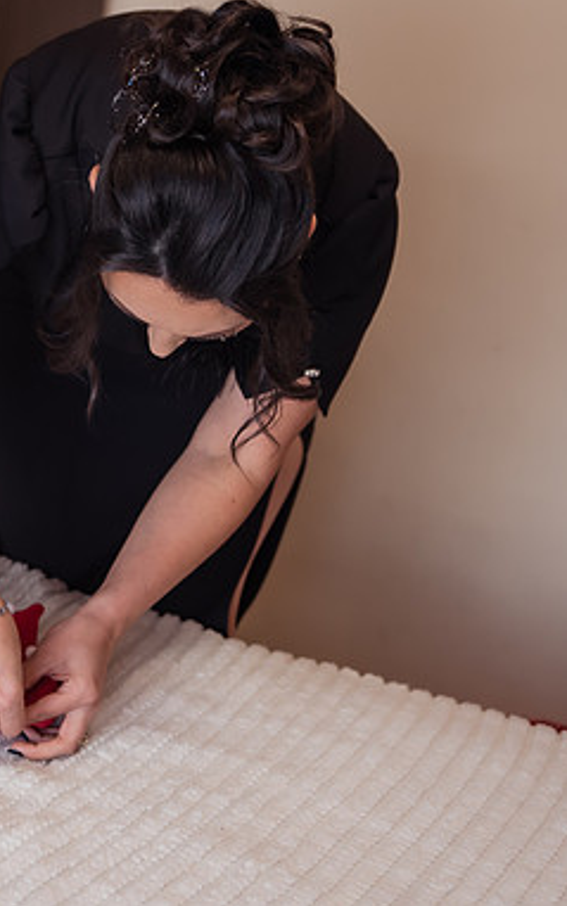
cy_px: 394
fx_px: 1927
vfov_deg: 26.4
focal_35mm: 78
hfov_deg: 16.0
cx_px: -129
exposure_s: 1/200
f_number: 2.8
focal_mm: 40
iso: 500
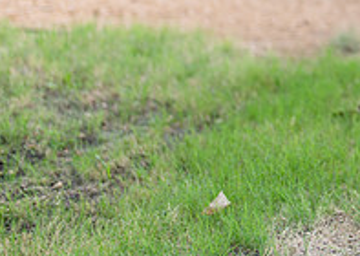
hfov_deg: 12.0
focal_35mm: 162
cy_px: -77
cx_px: 509
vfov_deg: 8.7
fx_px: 1654
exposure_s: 1/400
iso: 100
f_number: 1.2
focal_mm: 50
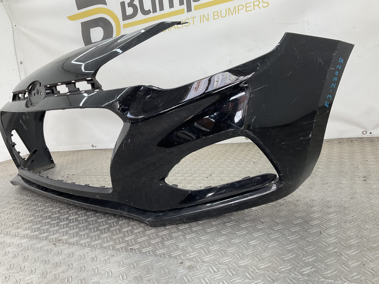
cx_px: 190
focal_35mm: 29
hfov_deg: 61.7
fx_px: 318
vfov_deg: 48.2
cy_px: 142
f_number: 1.8
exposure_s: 1/120
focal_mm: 3
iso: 20
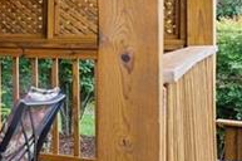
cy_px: 20
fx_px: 570
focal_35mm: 85
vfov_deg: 15.8
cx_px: -379
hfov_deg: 13.8
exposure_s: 1/3
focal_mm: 16
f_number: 9
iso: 1000
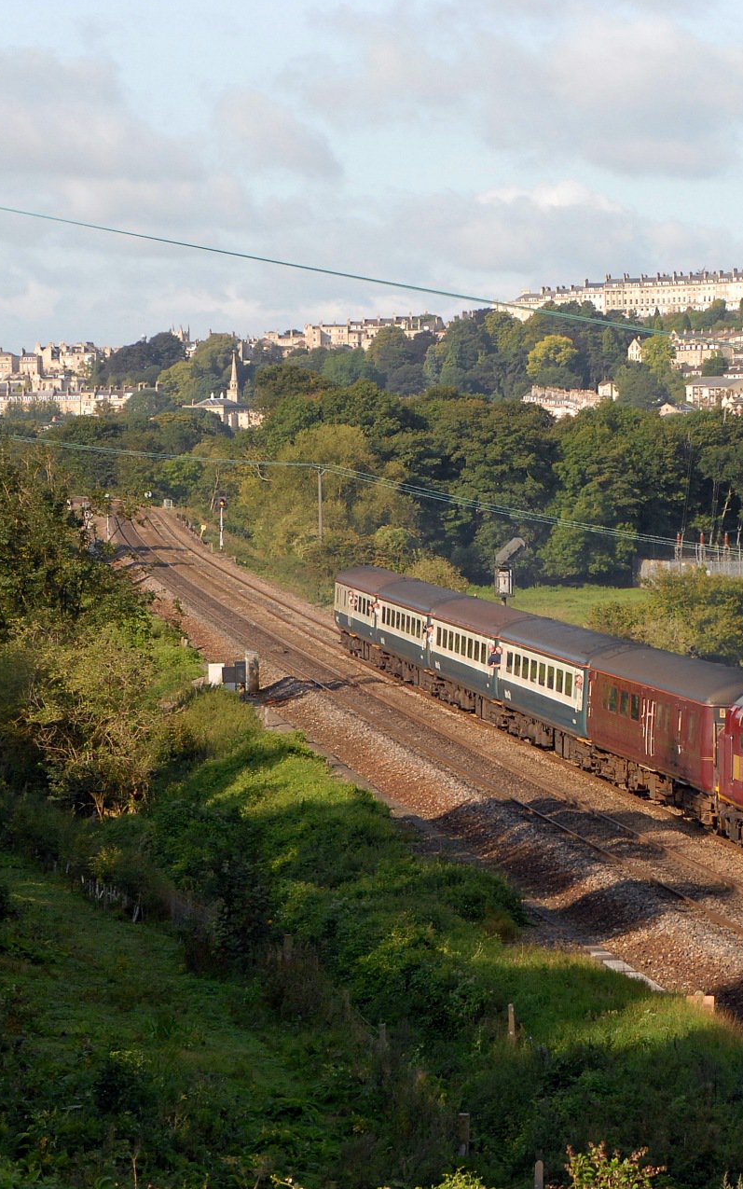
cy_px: 594
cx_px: 869
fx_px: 4852
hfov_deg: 8.7
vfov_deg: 14.0
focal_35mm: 150
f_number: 5.6
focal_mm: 65
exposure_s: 1/1000
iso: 400
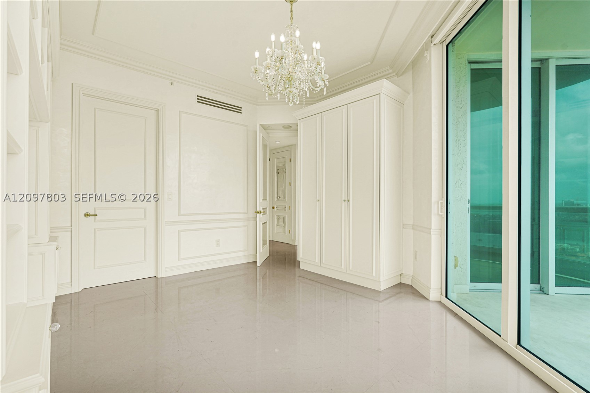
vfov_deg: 73.7
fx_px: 262
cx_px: 295
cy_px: 196
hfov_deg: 96.7
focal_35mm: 16
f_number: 8
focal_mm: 16
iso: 100
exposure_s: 1/40
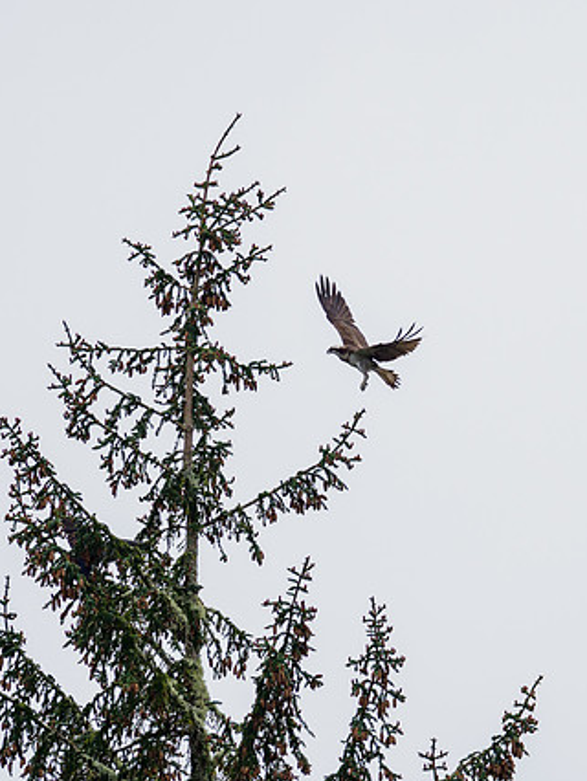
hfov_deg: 1.5
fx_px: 23107
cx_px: 520
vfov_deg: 1.9
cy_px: 306
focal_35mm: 1023
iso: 320
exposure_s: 1/1250
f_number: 4
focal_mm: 300
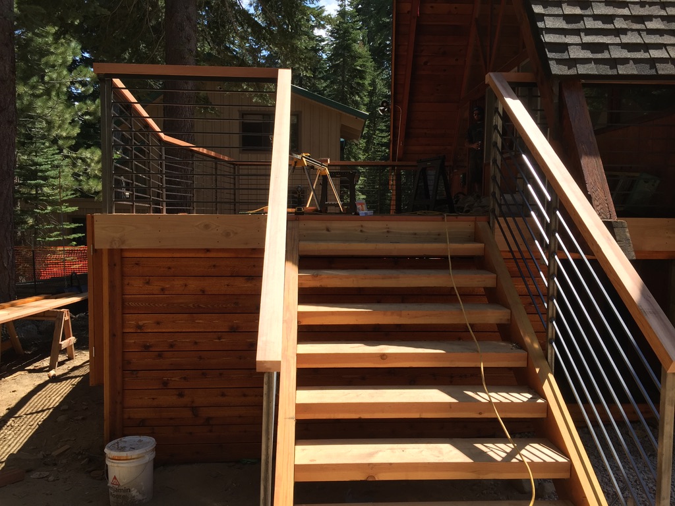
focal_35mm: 29
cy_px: 253
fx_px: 565
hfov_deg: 61.7
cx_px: 338
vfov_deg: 48.2
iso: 32
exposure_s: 1/942
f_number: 2.2
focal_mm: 4.15
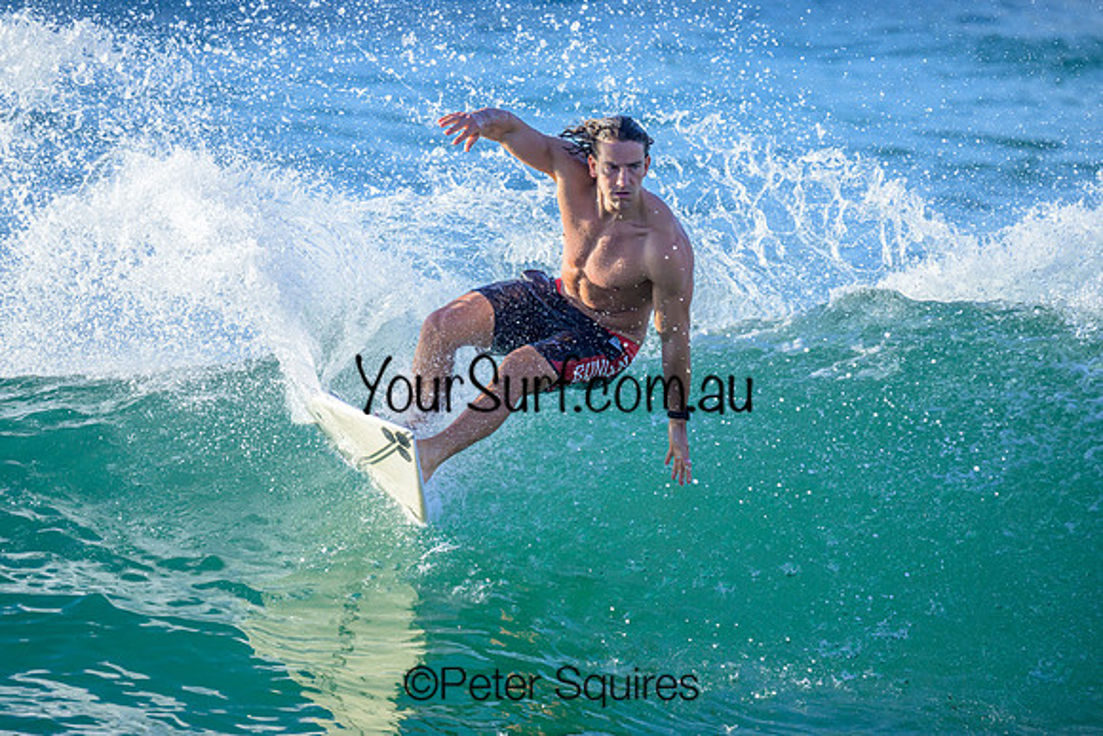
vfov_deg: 1.7
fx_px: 24516
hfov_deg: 2.6
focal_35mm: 800
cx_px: 552
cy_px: 368
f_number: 6.3
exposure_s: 1/2000
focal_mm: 800
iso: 1000
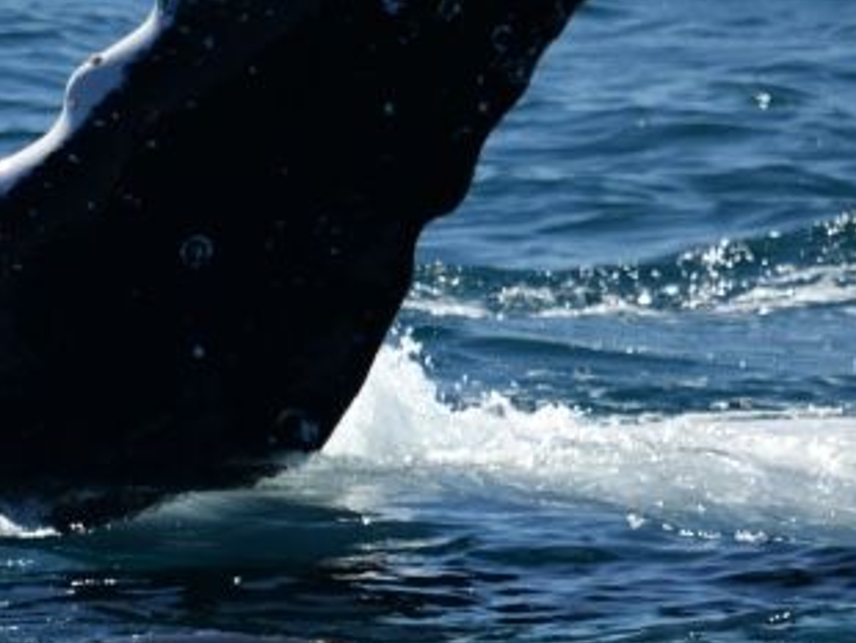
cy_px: 29
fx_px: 36800
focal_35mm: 1487
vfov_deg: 1.0
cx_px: 265
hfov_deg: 1.3
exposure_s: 1/8000
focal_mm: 600
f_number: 6.3
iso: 800
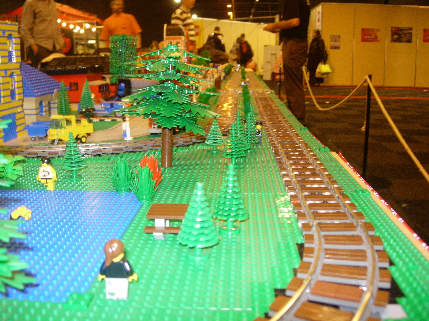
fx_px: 471
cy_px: 160
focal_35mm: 38
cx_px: 214
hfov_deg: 49.0
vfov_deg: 37.7
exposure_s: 1/3.2
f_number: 2.8
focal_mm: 7.8
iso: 79
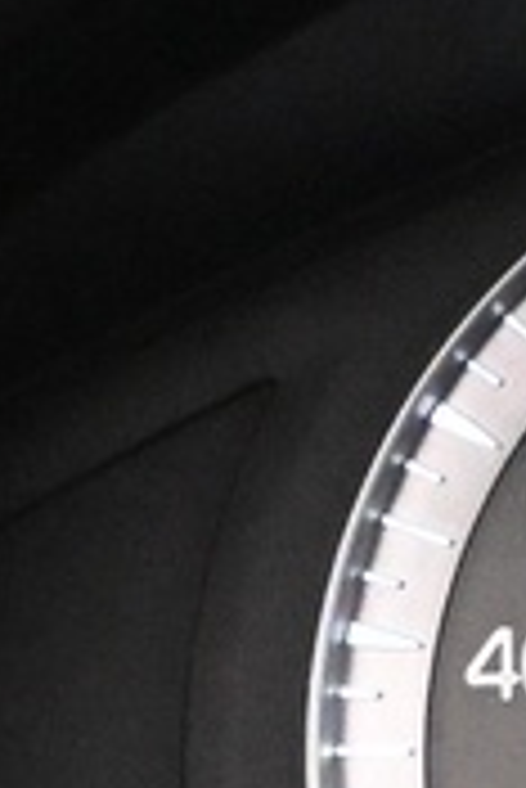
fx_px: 5912
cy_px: 594
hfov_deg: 4.8
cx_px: 1843
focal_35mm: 270
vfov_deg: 7.6
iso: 6400
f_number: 3.8
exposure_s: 1/60
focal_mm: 19.5
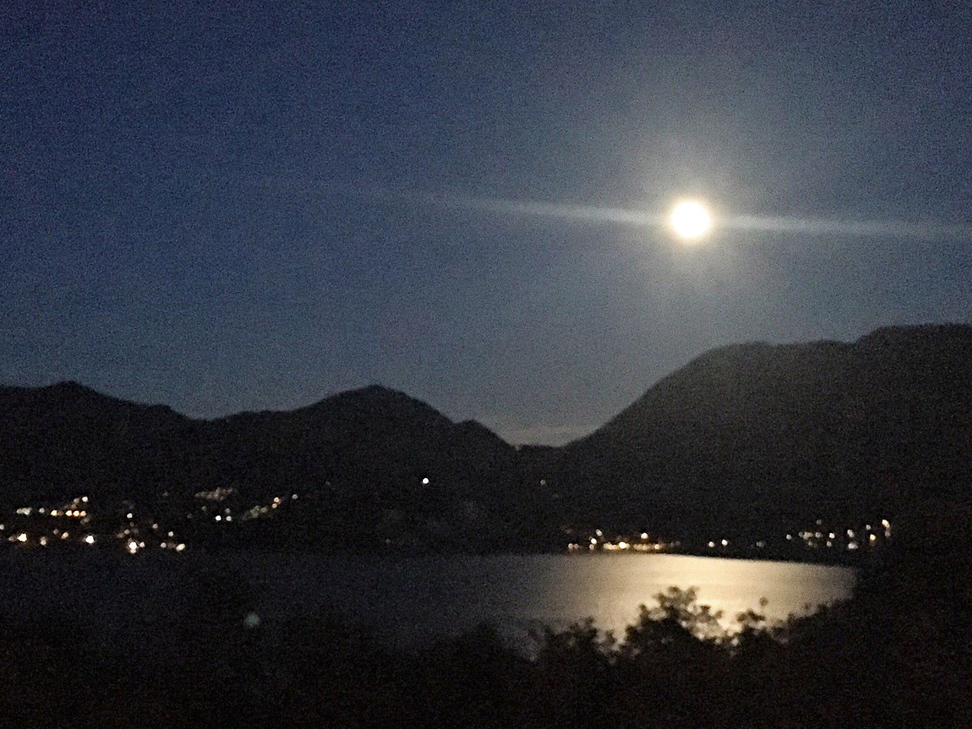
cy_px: 413
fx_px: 1292
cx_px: 490
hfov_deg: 41.2
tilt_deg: +4.0
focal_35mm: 46
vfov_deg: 31.5
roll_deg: +0.3
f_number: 2.2
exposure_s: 1/17
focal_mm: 4.15
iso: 2000
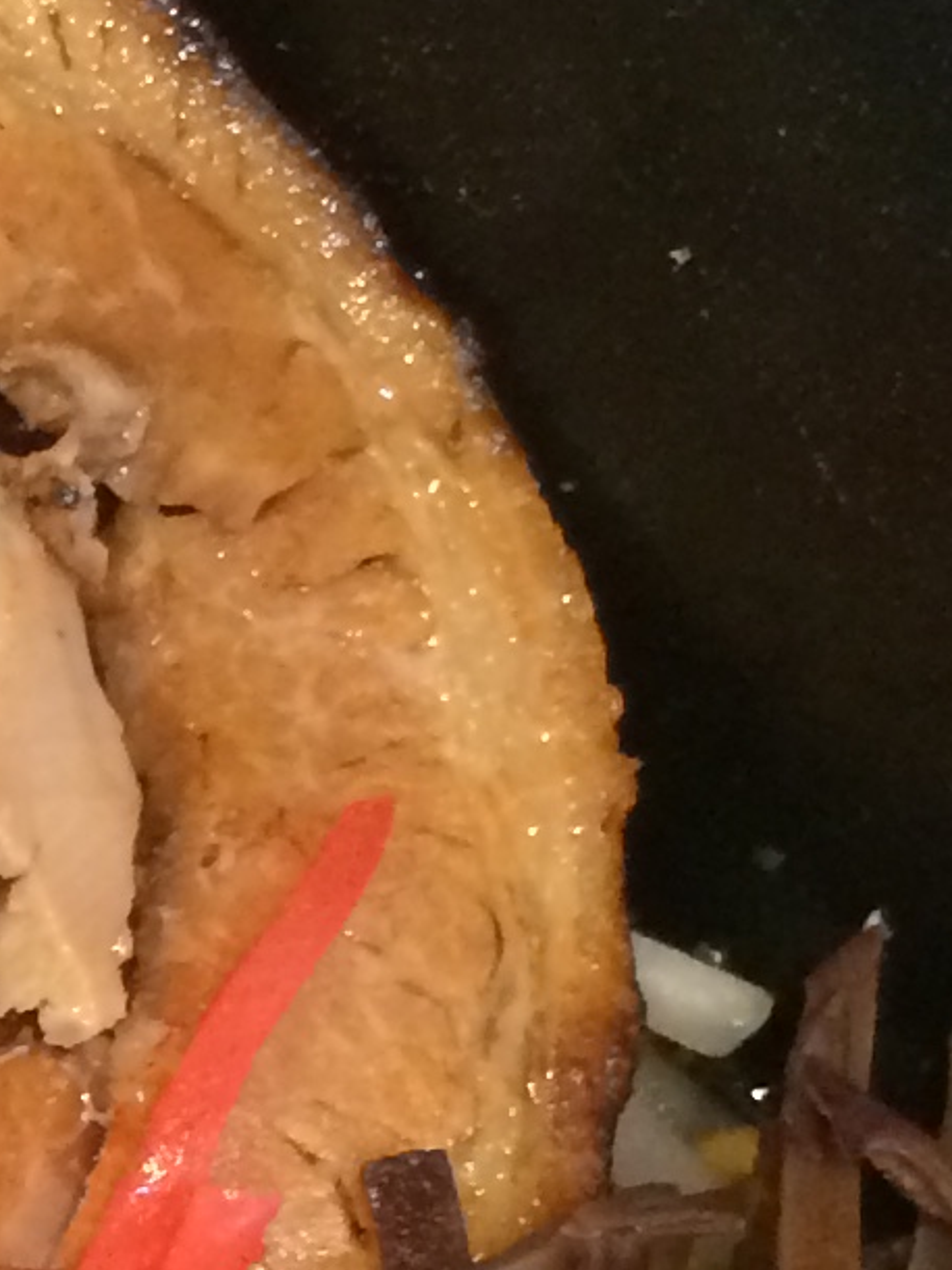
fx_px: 5686
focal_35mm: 155
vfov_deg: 12.4
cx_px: -796
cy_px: 1536
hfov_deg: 9.1
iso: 250
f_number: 2.2
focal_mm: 4.15
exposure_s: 1/30
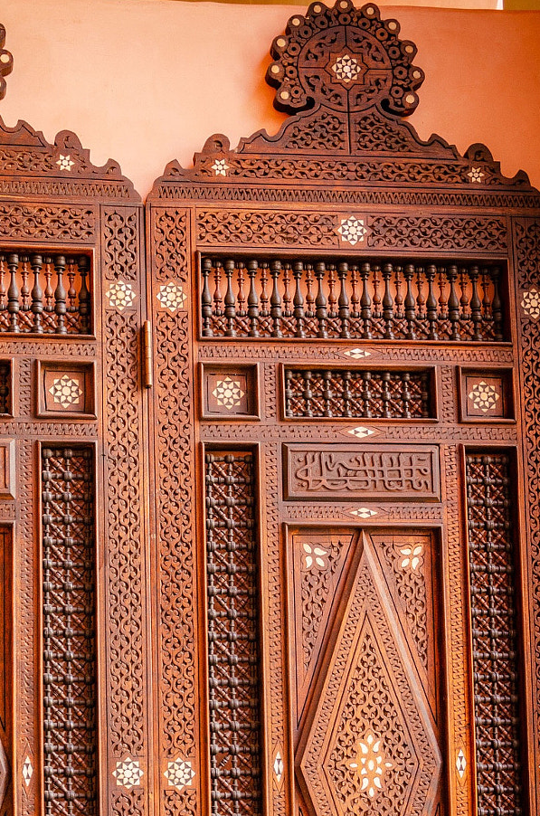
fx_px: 1264
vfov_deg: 34.5
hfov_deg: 23.9
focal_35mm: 56
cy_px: 671
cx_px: 133
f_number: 3.8
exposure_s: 1/30
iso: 200
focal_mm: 21
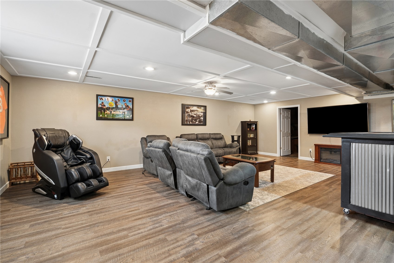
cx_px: 197
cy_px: 132
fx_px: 186
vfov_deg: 70.4
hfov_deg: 93.3
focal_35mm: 17
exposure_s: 1/2
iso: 400
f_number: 9
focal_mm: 17
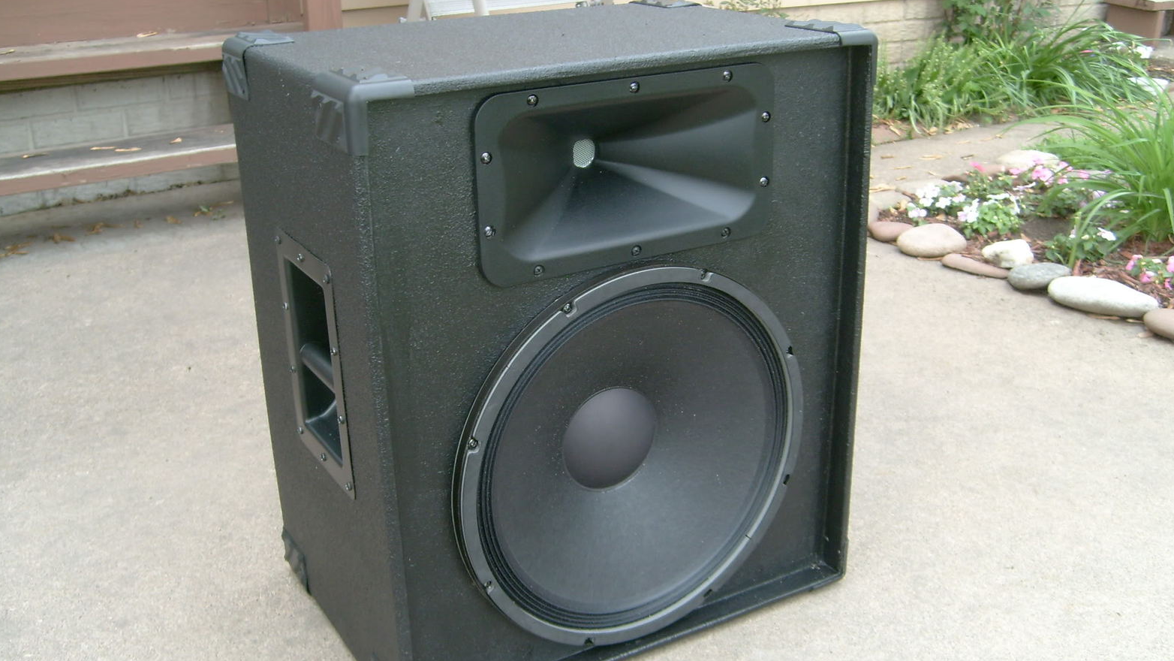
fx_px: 1214
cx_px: 594
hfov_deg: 51.6
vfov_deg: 30.4
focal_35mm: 39
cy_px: 362
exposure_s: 1/125
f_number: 2.8
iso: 80
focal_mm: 5.8
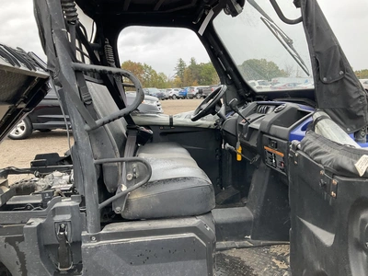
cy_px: 138
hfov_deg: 61.7
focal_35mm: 29
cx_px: 184
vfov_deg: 48.2
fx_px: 308
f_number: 1.8
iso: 25
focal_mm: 3
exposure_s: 1/126
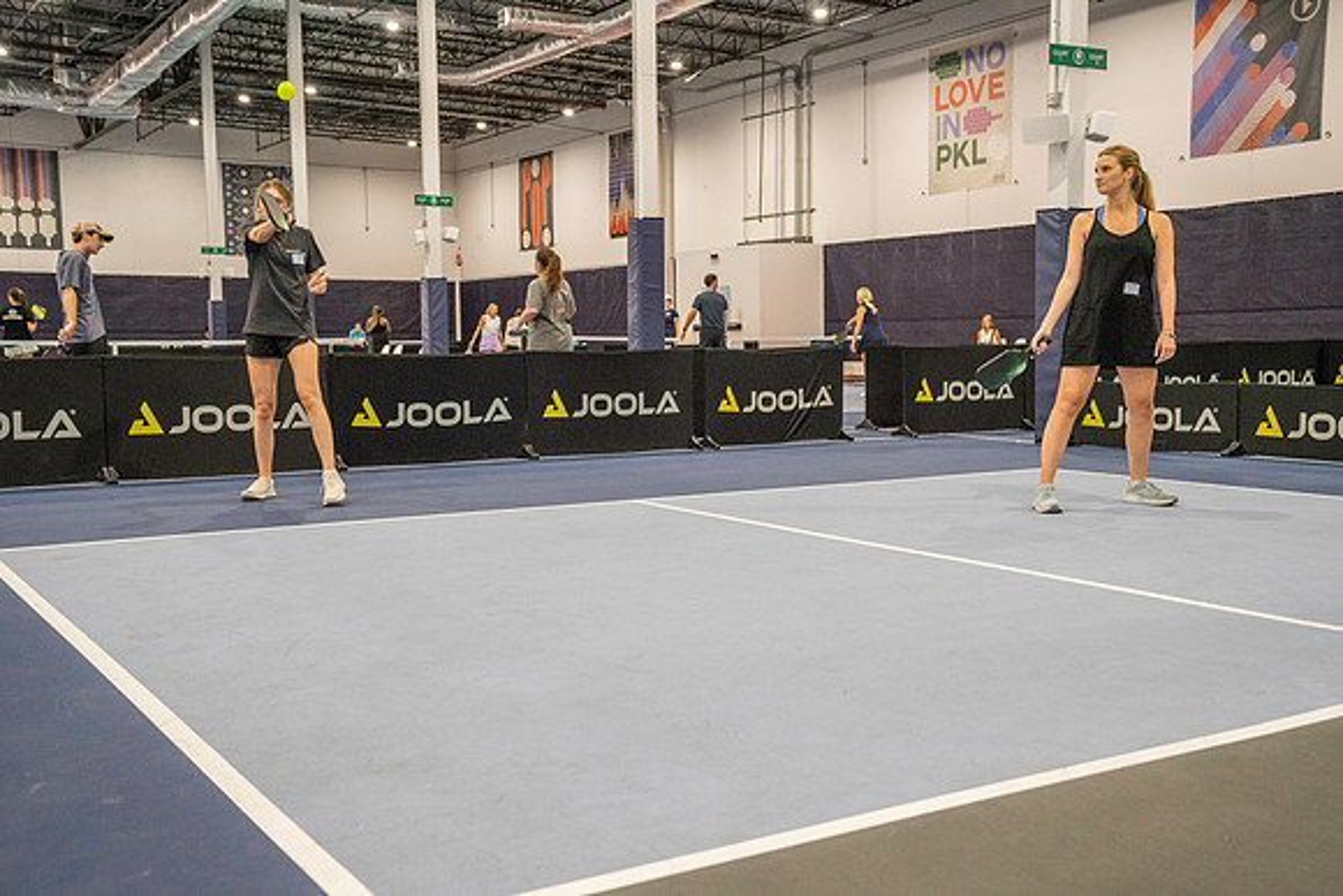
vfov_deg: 35.1
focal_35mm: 38
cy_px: 448
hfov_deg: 50.7
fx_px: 1418
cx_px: 672
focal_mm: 38
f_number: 4.5
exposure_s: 1/500
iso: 5000
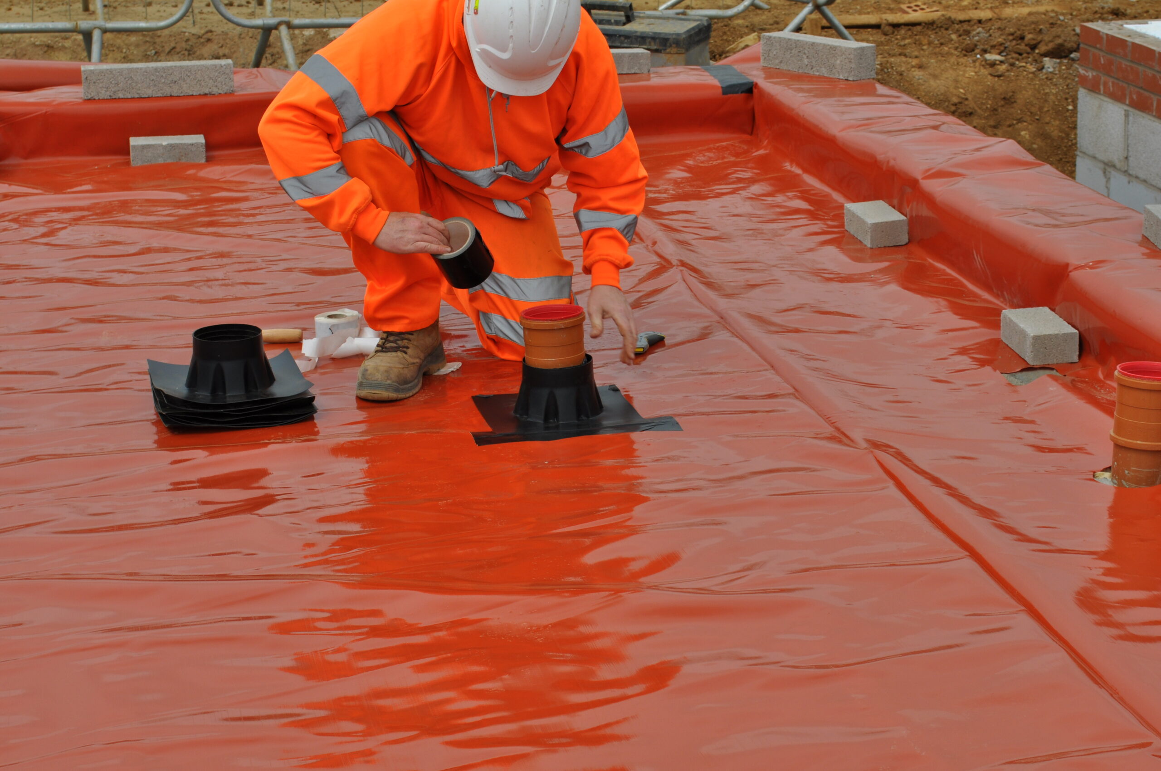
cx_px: 580
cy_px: 386
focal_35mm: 82
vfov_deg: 16.5
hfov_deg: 24.6
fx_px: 2657
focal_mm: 55
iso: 200
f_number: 10
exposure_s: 1/400
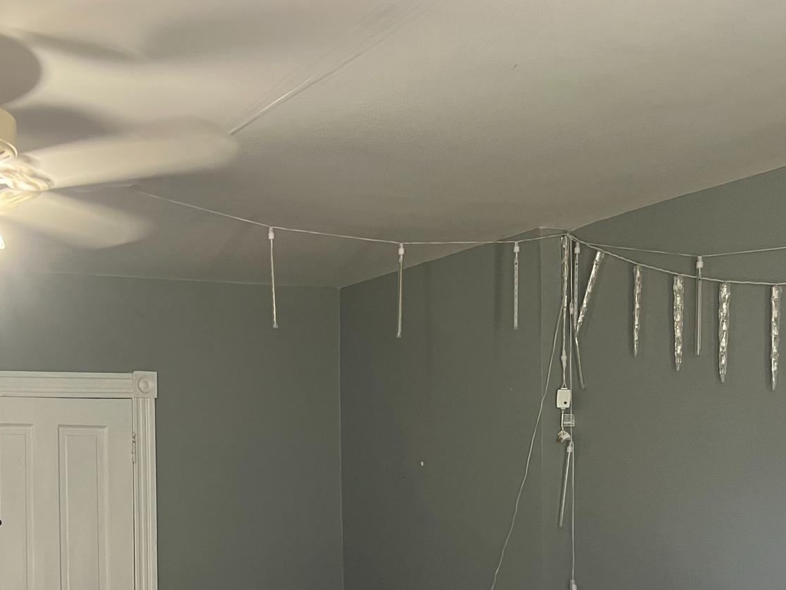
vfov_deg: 29.2
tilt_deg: -0.7
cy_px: 511
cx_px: 135
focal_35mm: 48
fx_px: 1090
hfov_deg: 37.9
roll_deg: +0.8
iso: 160
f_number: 1.5
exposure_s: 1/60
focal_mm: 5.7
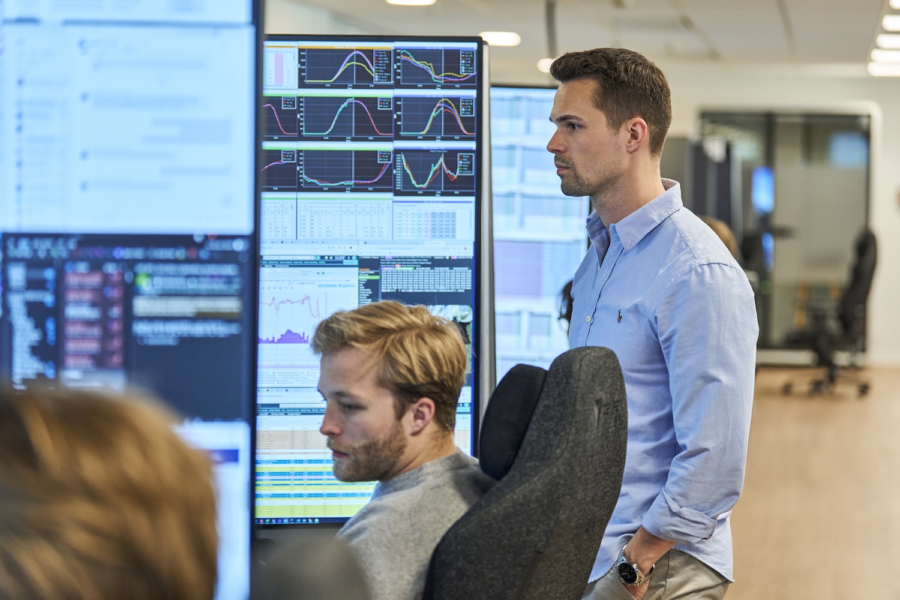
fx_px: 2275
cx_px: 450
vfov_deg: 15.0
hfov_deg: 22.4
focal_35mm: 91
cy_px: 300
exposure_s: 1/200
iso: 800
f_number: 2.8
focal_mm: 91
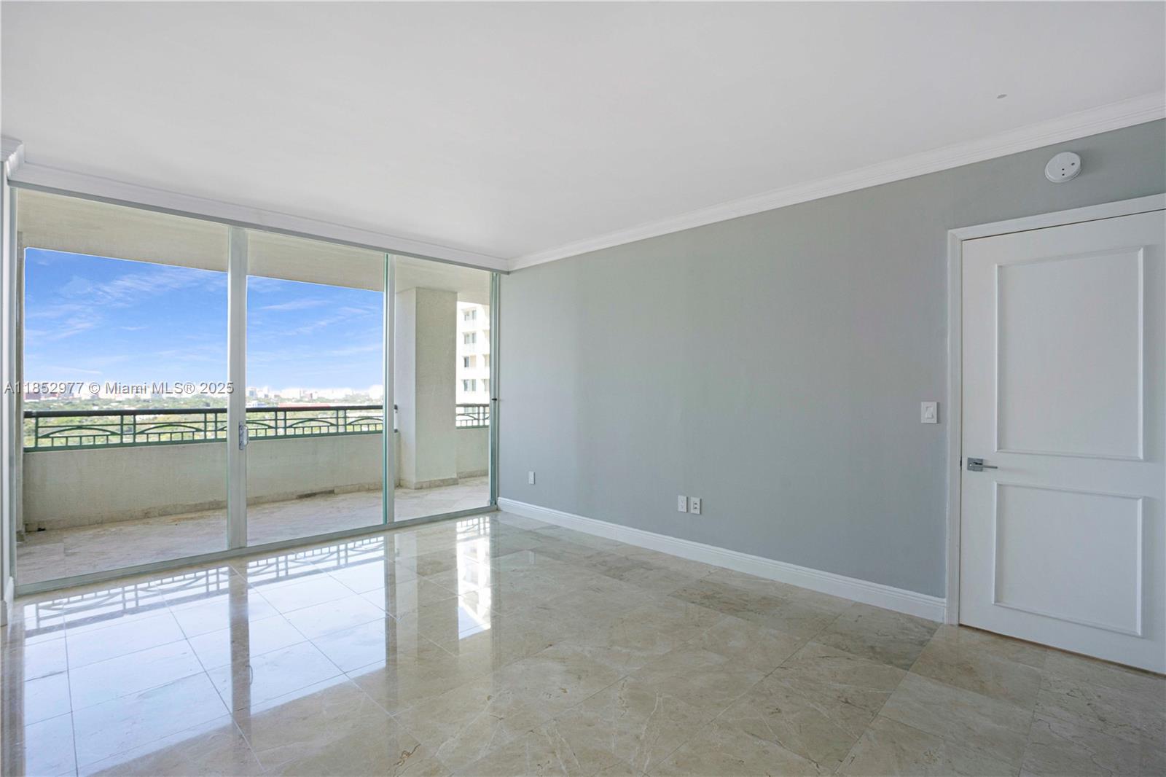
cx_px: 583
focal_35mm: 16
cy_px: 388
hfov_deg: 96.7
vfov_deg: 73.7
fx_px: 518
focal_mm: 16
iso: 400
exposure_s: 1/80
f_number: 8
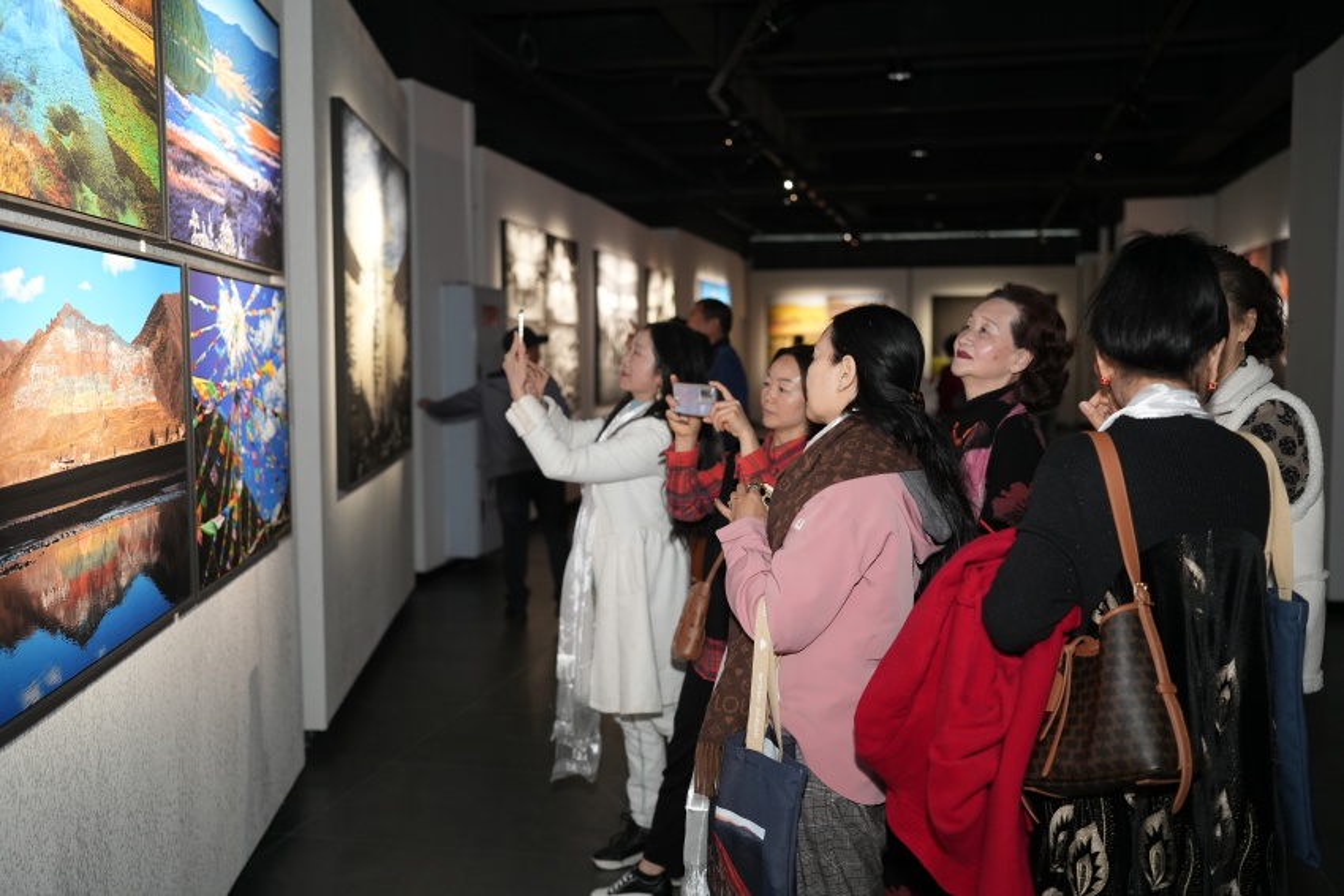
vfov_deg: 37.9
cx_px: 672
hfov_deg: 54.4
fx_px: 1307
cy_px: 448
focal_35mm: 35
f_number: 2.2
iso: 2000
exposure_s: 1/100
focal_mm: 35
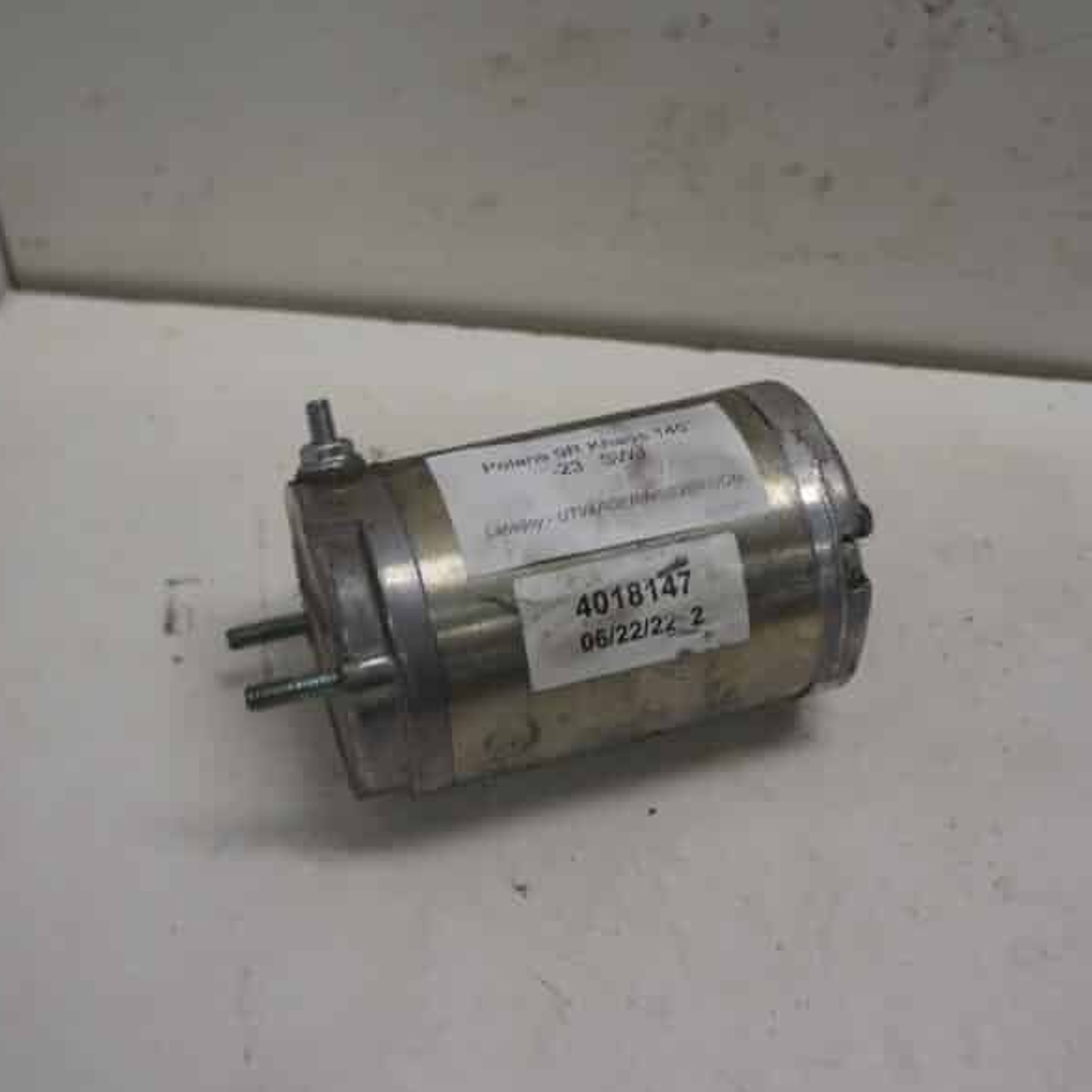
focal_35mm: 40
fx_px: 1428
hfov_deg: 41.9
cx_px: 541
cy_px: 544
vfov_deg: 41.9
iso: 100
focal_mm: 18
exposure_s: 1/125
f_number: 3.5
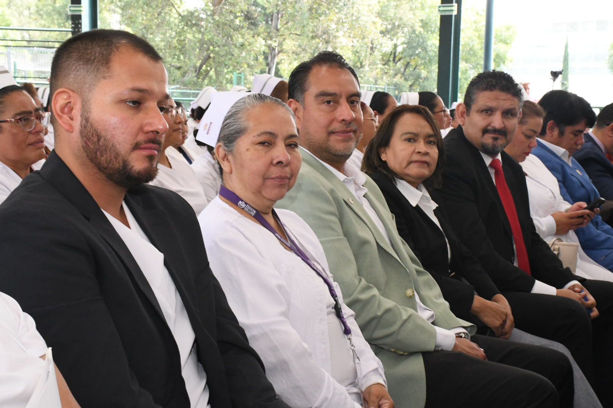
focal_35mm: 72
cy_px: 204
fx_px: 1226
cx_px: 306
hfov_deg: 28.1
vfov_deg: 18.9
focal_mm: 48
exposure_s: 1/125
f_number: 16
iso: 4000
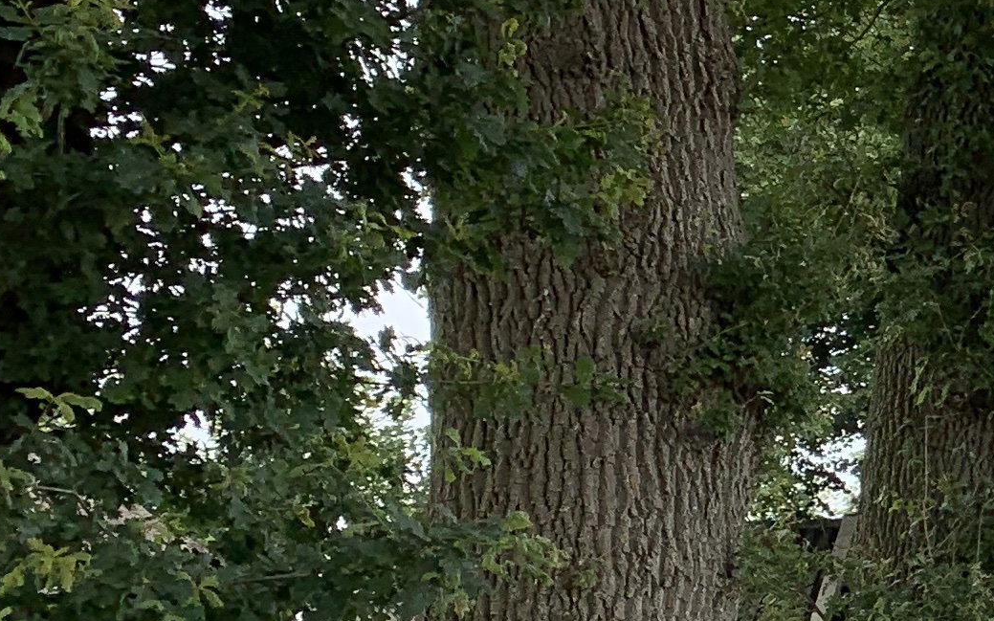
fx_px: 2898
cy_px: 401
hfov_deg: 16.0
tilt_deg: +3.4
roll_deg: +0.6
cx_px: 1872
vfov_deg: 12.2
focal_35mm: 107
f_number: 1.8
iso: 25
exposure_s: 1/561
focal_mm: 4.25
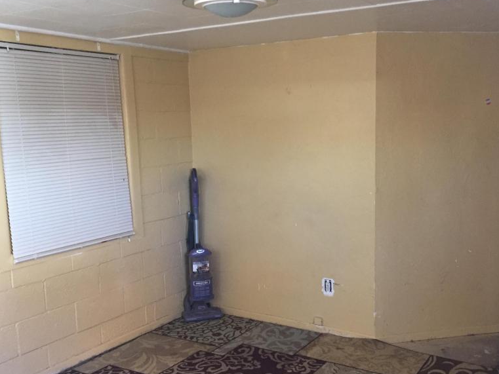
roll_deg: +0.5
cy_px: 200
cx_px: 271
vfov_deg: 36.8
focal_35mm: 39
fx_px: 562
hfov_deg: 47.8
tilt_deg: -7.4
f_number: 2.2
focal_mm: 4.15
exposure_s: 1/30
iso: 160
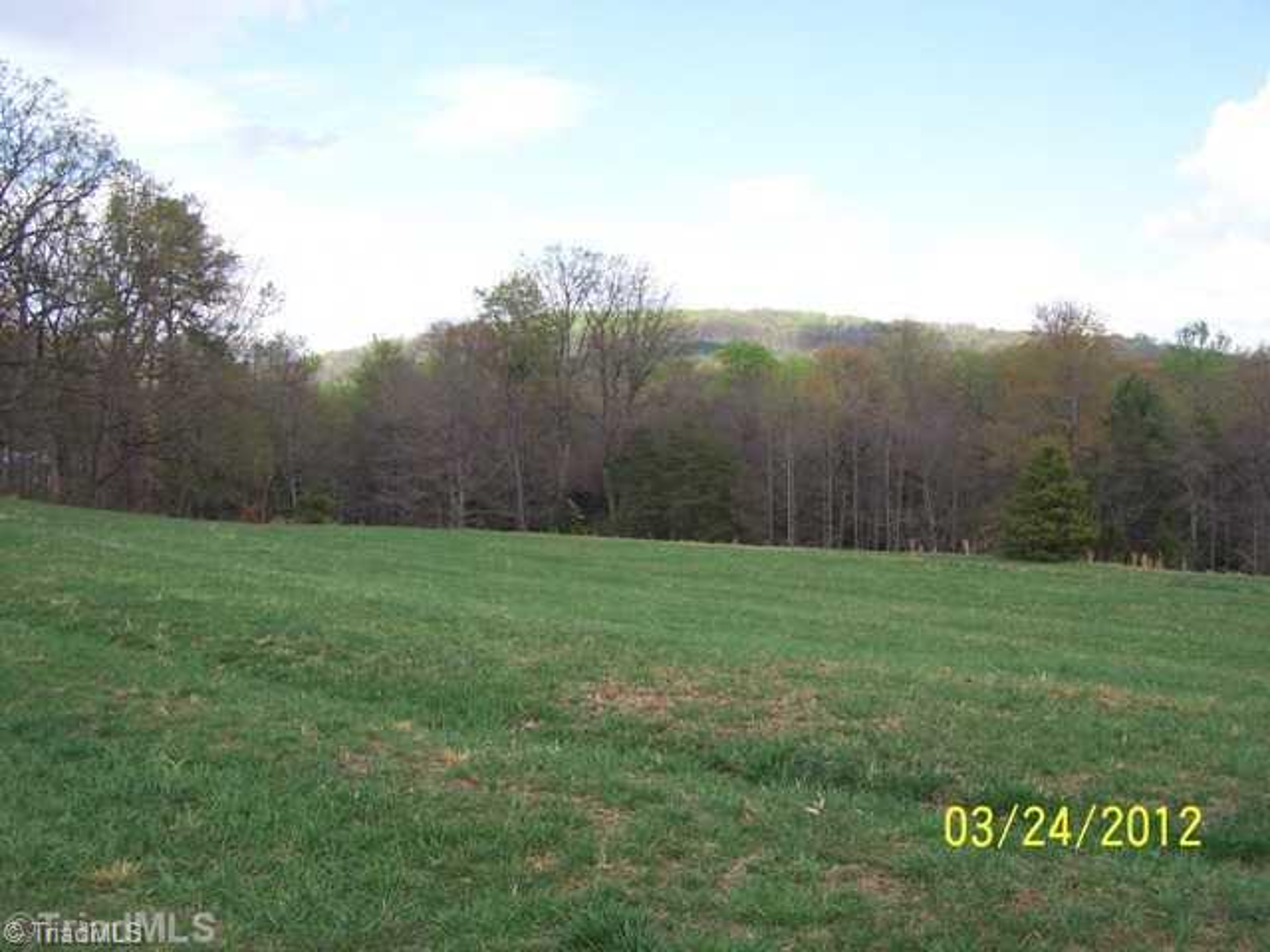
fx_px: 1394
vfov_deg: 37.7
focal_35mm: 38
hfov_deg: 49.0
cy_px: 476
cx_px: 635
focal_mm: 6.3
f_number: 2.8
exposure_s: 1/500
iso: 80
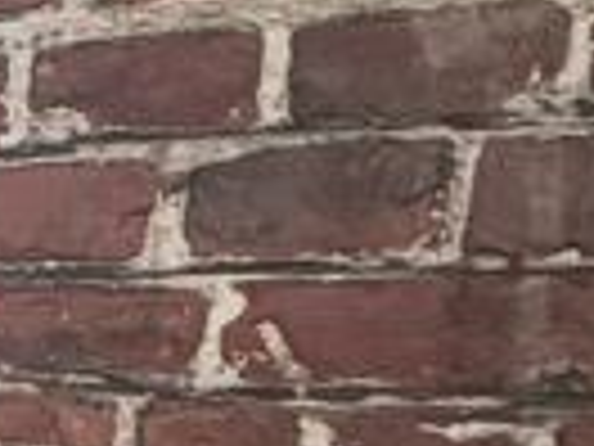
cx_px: -1076
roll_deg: -0.3
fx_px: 1459
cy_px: 446
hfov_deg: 12.5
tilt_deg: -4.7
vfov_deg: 17.0
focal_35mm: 85
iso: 200
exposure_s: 1/50
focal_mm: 2.22
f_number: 2.2
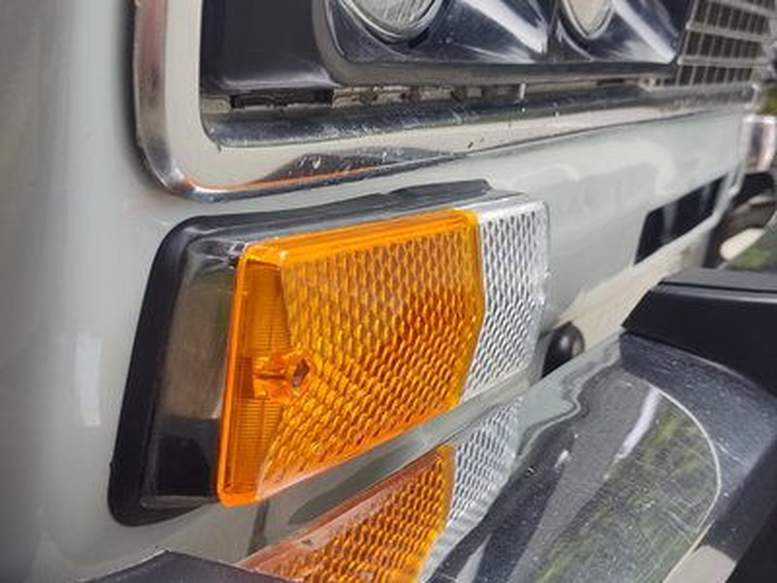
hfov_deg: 67.3
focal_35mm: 26
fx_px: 584
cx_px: 388
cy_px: 292
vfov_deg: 53.1
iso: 145
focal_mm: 4.74
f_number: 1.79
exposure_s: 1/100
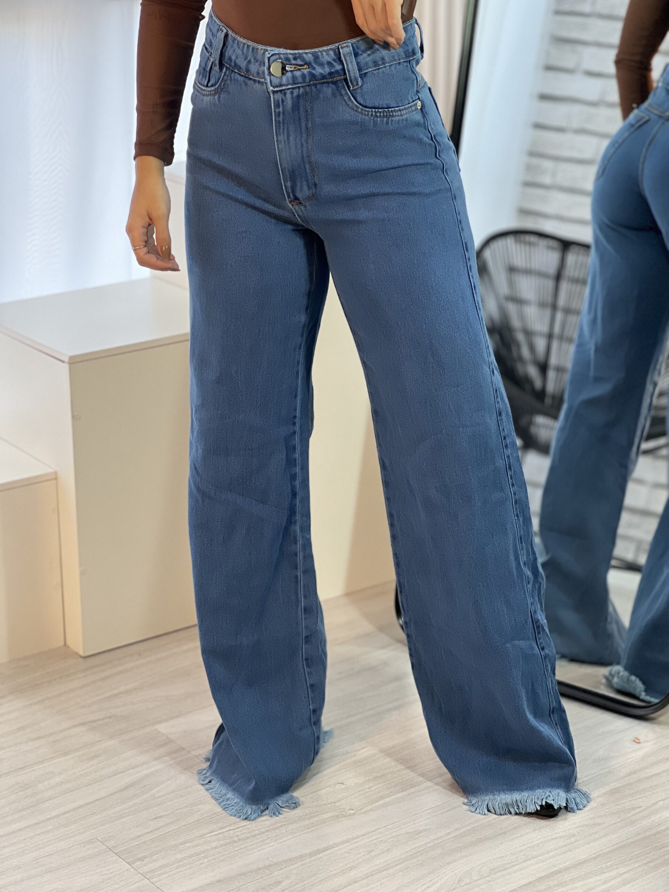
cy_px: 446
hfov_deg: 19.1
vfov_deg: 25.3
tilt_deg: -17.2
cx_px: 334
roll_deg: +0.8
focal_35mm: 77
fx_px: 1984
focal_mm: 9
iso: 200
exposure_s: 1/120
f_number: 2.8
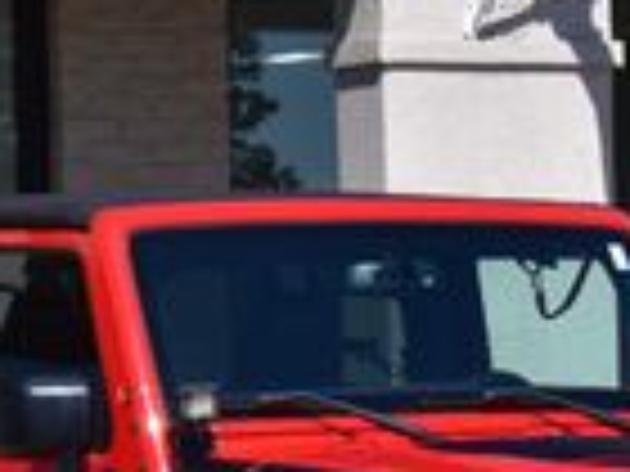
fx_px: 5751
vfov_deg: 4.7
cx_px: -112
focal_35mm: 316
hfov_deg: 6.2
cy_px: 396
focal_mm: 48
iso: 250
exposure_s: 1/500
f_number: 11
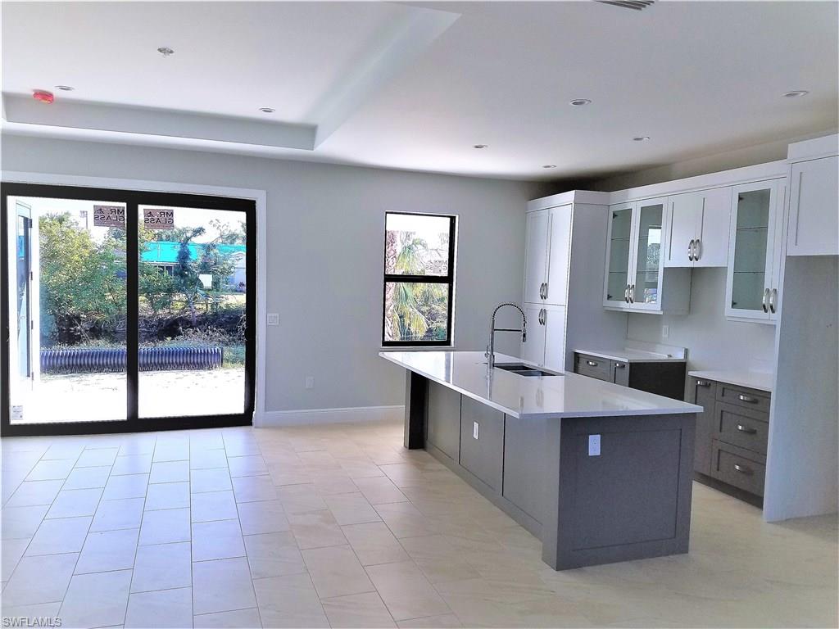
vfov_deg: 53.1
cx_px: 420
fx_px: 630
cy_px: 314
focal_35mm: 26
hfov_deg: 67.3
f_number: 1.7
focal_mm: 4.2
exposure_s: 1/269
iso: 40
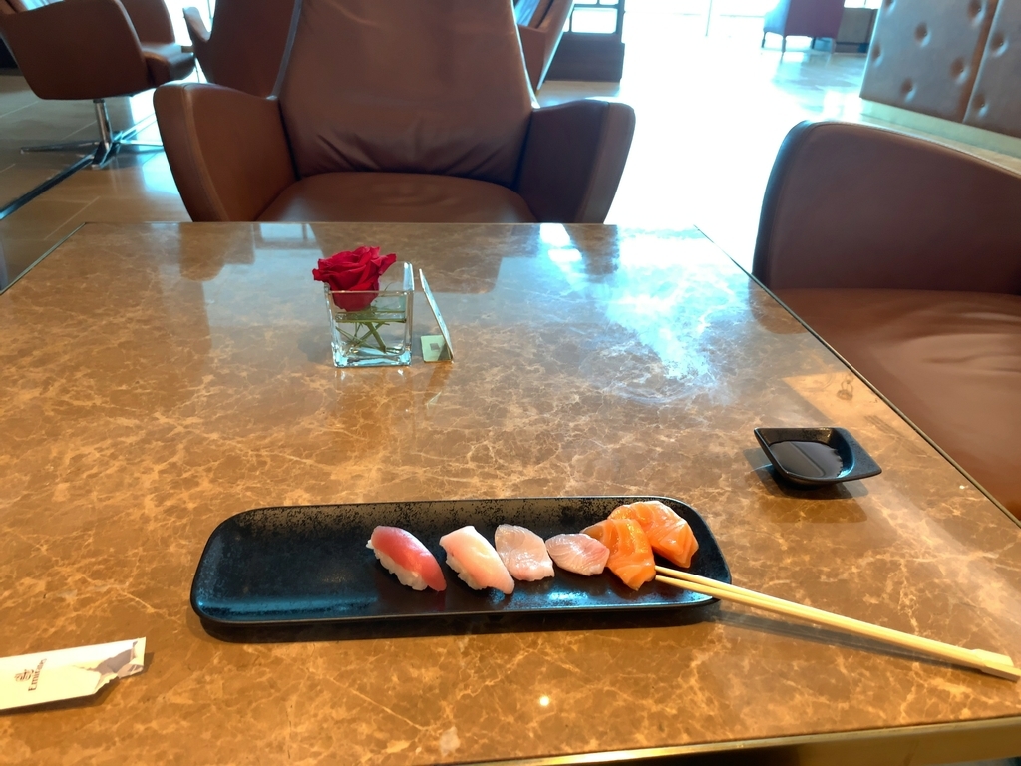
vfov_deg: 53.1
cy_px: 383
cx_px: 510
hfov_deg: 67.3
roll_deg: -2.4
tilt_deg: -27.6
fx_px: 767
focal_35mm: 26
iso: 125
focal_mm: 4.25
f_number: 1.8
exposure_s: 1/30
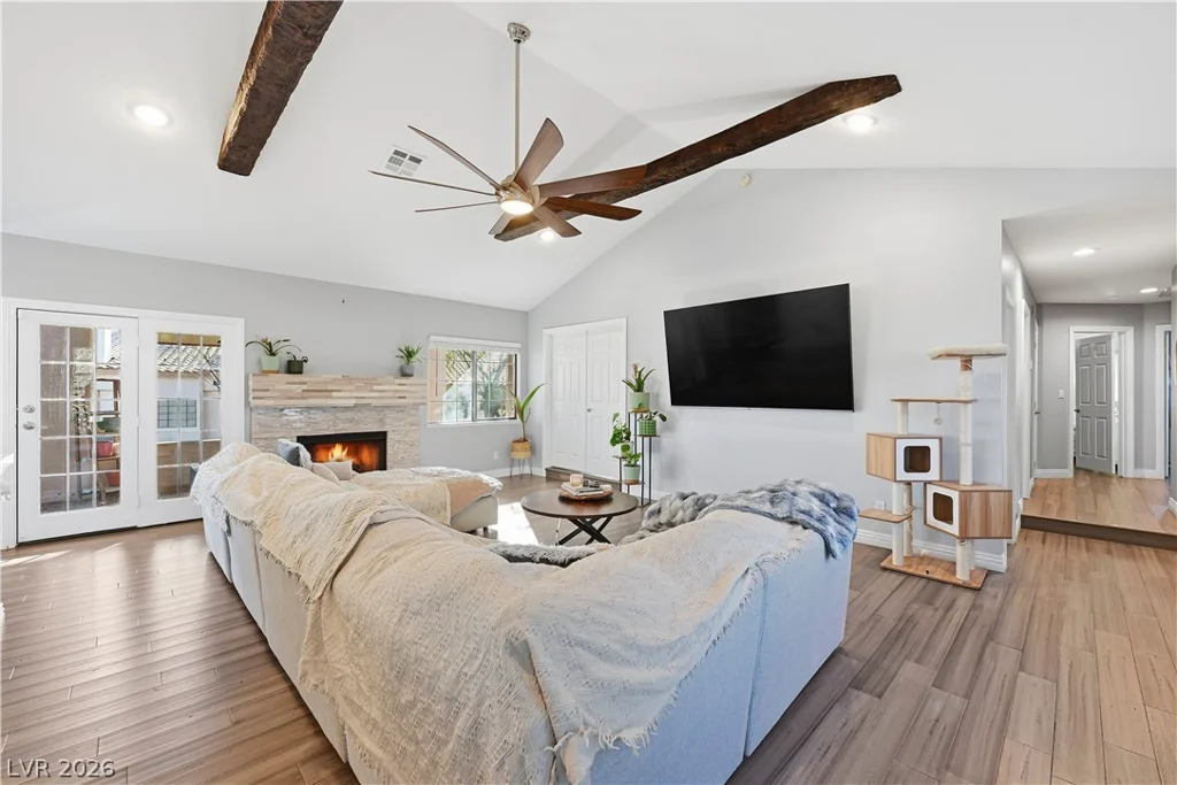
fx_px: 474
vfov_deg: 79.2
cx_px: 588
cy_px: 392
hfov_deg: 102.3
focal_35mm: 14
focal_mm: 14.5
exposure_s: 1/160
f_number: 9
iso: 500
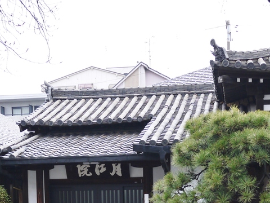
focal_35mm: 70
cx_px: 145
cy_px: 241
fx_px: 546
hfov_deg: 27.8
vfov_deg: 19.8
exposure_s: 1/160
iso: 160
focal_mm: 14
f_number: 3.5
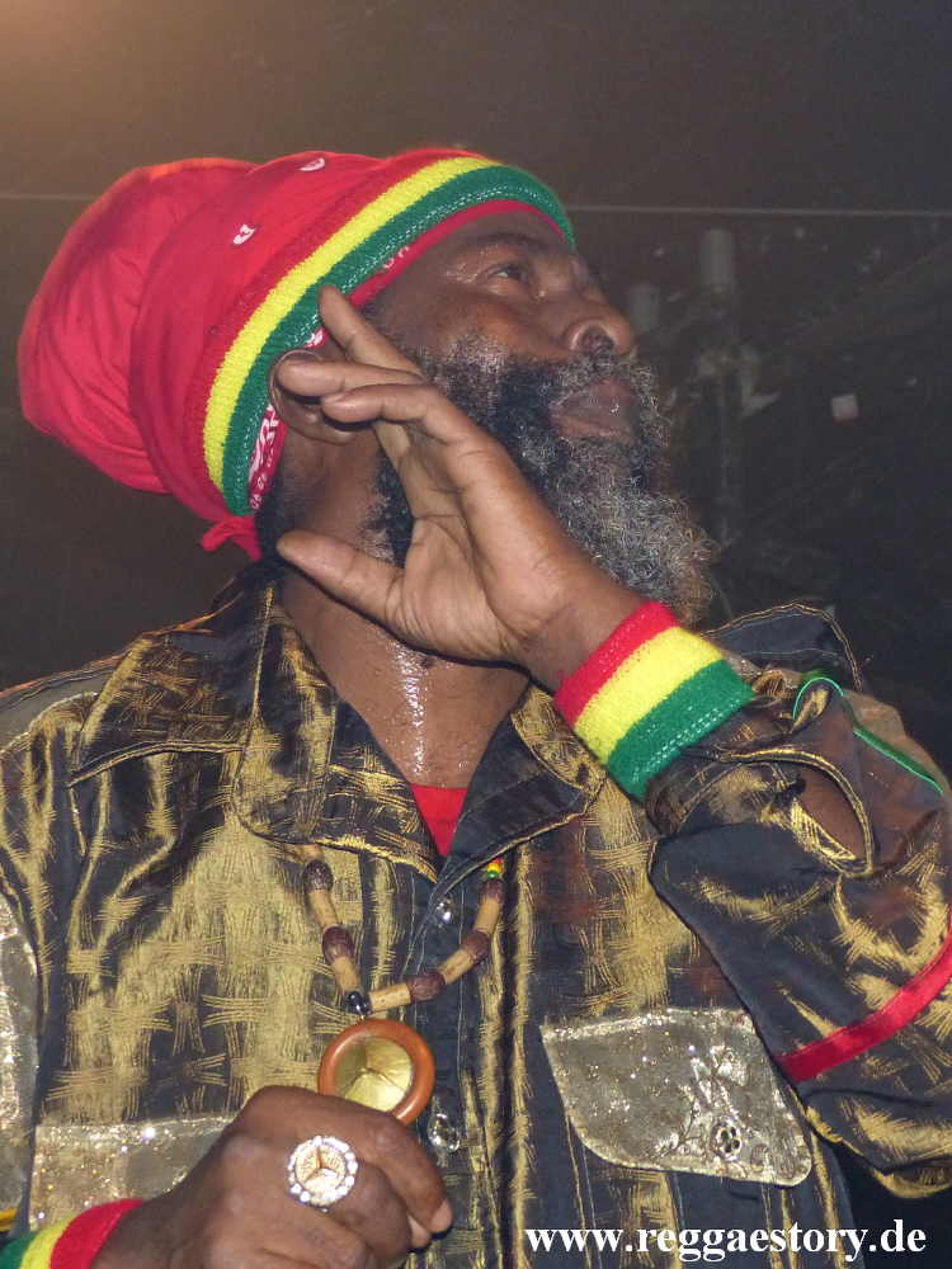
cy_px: 634
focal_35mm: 91
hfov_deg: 16.2
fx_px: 3337
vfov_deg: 21.5
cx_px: 476
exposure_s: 1/60
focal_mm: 16.4
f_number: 2.8
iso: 400
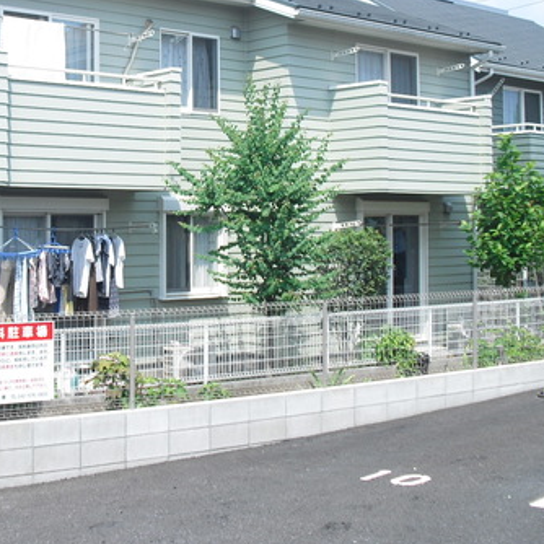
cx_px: 138
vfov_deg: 28.0
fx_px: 1085
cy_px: 176
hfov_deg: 27.8
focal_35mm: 61
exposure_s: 1/80
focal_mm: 6.3
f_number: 7.8
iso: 64
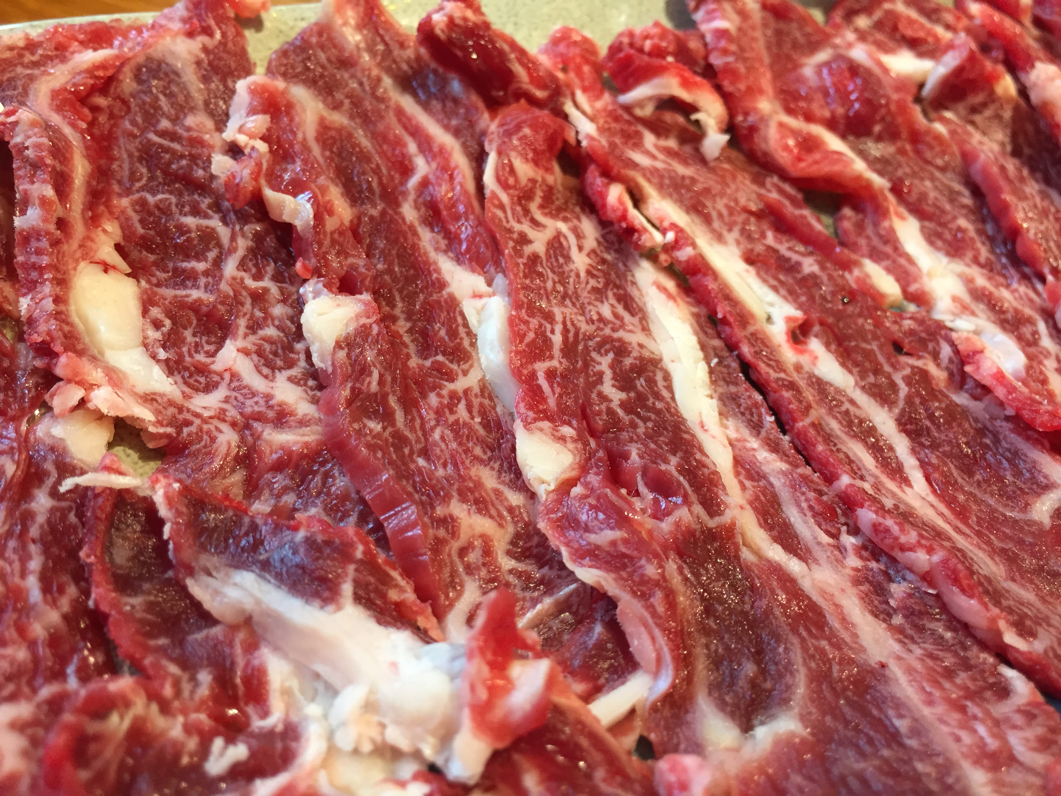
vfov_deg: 48.2
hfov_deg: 61.7
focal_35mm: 29
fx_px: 889
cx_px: 530
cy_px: 398
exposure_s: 1/33
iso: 125
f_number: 2.2
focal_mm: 4.15
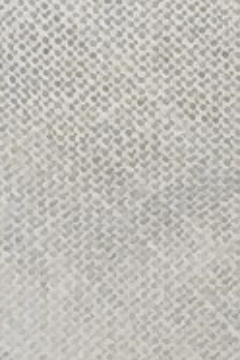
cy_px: 45
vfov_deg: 6.9
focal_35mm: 300
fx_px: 3000
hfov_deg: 4.5
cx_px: -211
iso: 100
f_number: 1.7
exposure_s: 1/50
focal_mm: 5.31
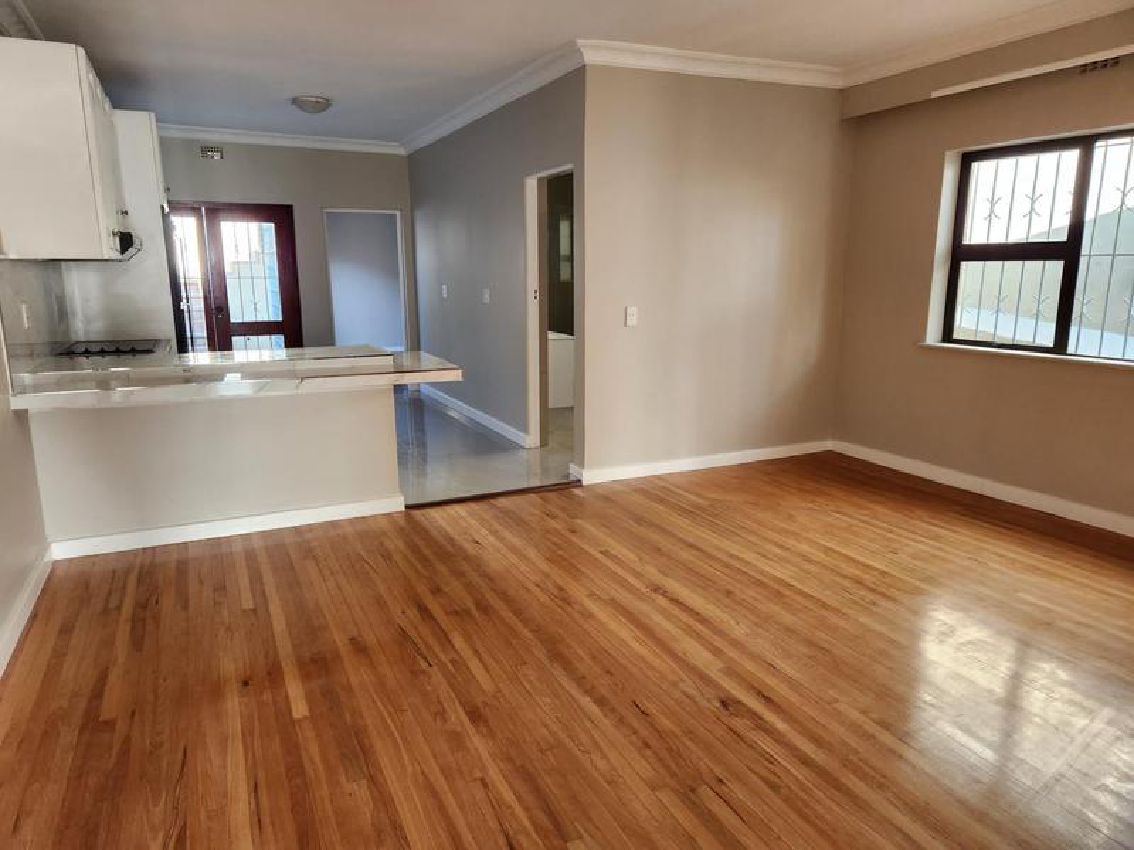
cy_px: 425
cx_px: 567
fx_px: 753
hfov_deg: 73.9
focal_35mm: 23
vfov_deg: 58.9
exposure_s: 1/100
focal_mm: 5.4
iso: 200
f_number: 1.8
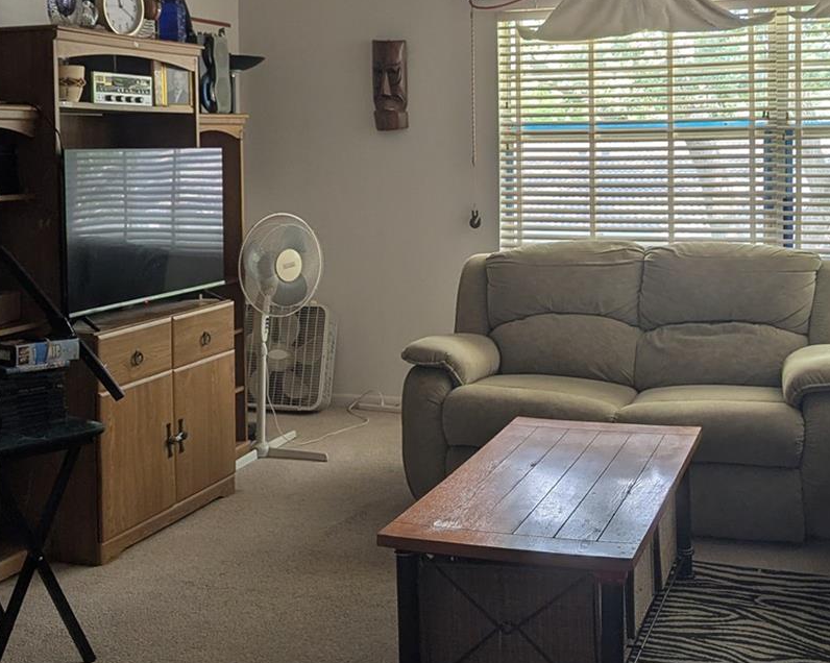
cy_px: 186
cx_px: 466
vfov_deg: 31.6
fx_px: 1154
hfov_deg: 39.5
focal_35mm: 47
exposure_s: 1/66.9
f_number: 1.85
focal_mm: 6.81
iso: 75
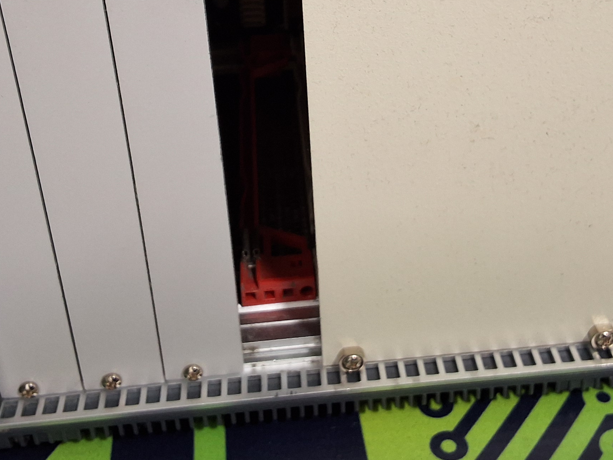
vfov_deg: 26.7
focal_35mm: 53
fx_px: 939
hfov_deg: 36.1
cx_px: 348
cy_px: 55
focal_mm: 2.91
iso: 160
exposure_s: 1/30
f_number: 1.9
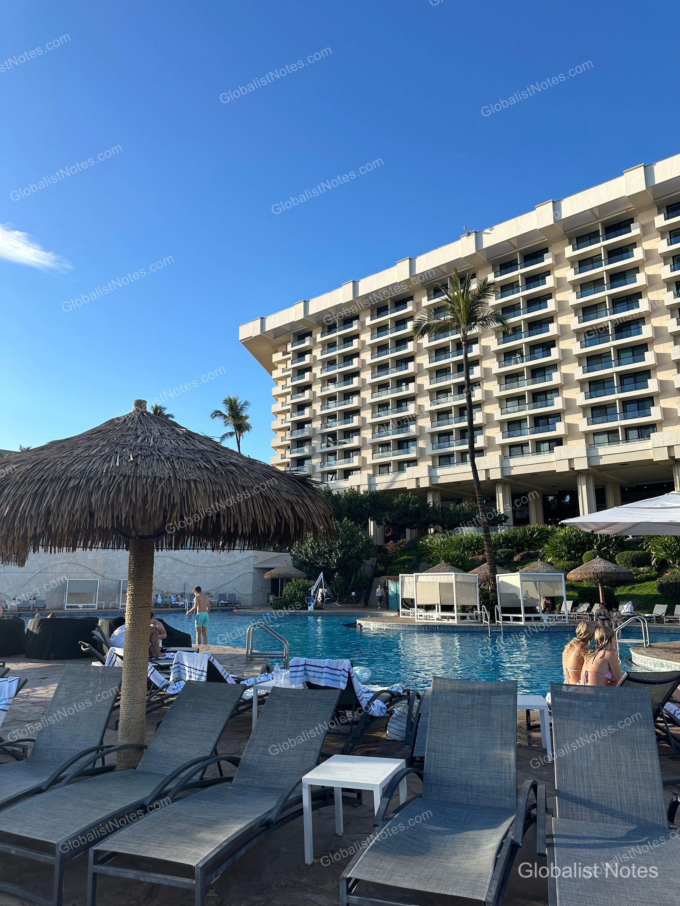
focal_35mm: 24
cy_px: 453
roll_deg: -0.8
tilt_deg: +12.1
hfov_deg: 56.8
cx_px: 340
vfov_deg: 71.6
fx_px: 629
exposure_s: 1/2353
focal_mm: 6.86
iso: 80
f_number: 1.78
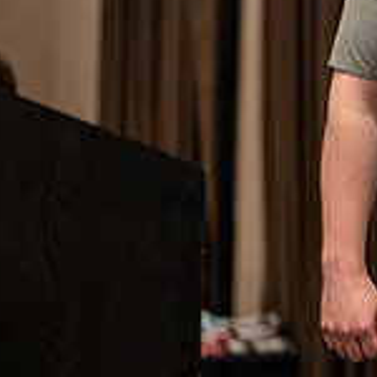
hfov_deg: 10.1
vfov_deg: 10.6
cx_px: 689
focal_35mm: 164
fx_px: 2021
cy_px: 24
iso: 2000
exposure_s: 1/320
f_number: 1.2
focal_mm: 50
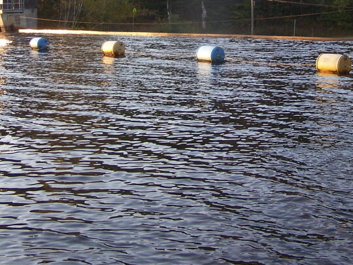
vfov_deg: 20.0
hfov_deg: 26.9
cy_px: 16
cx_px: 220
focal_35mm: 72
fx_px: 734
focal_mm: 6.3
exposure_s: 1/125
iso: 80
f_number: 2.8
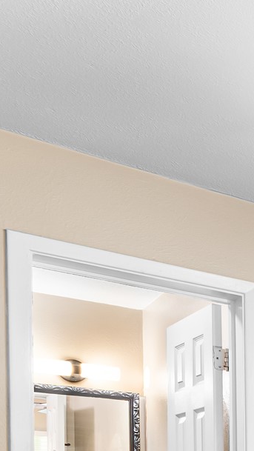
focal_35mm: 56
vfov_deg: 32.3
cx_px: 726
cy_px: 509
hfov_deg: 12.1
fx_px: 670
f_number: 11
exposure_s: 2
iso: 100
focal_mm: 10
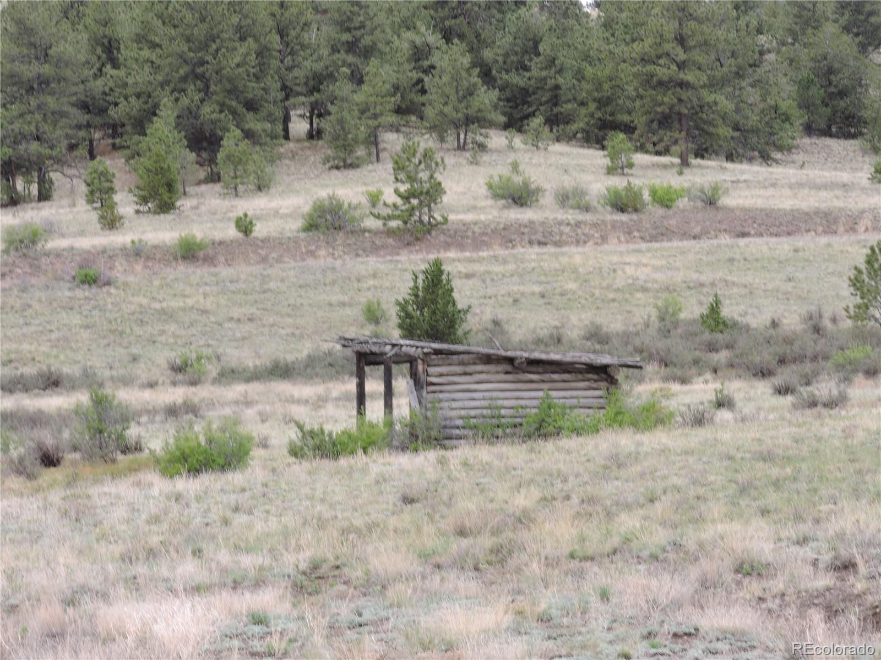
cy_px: 330
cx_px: 440
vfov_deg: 8.0
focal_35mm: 185
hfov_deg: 10.7
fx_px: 4708
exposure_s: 1/60
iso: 100
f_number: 6.4
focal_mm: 33
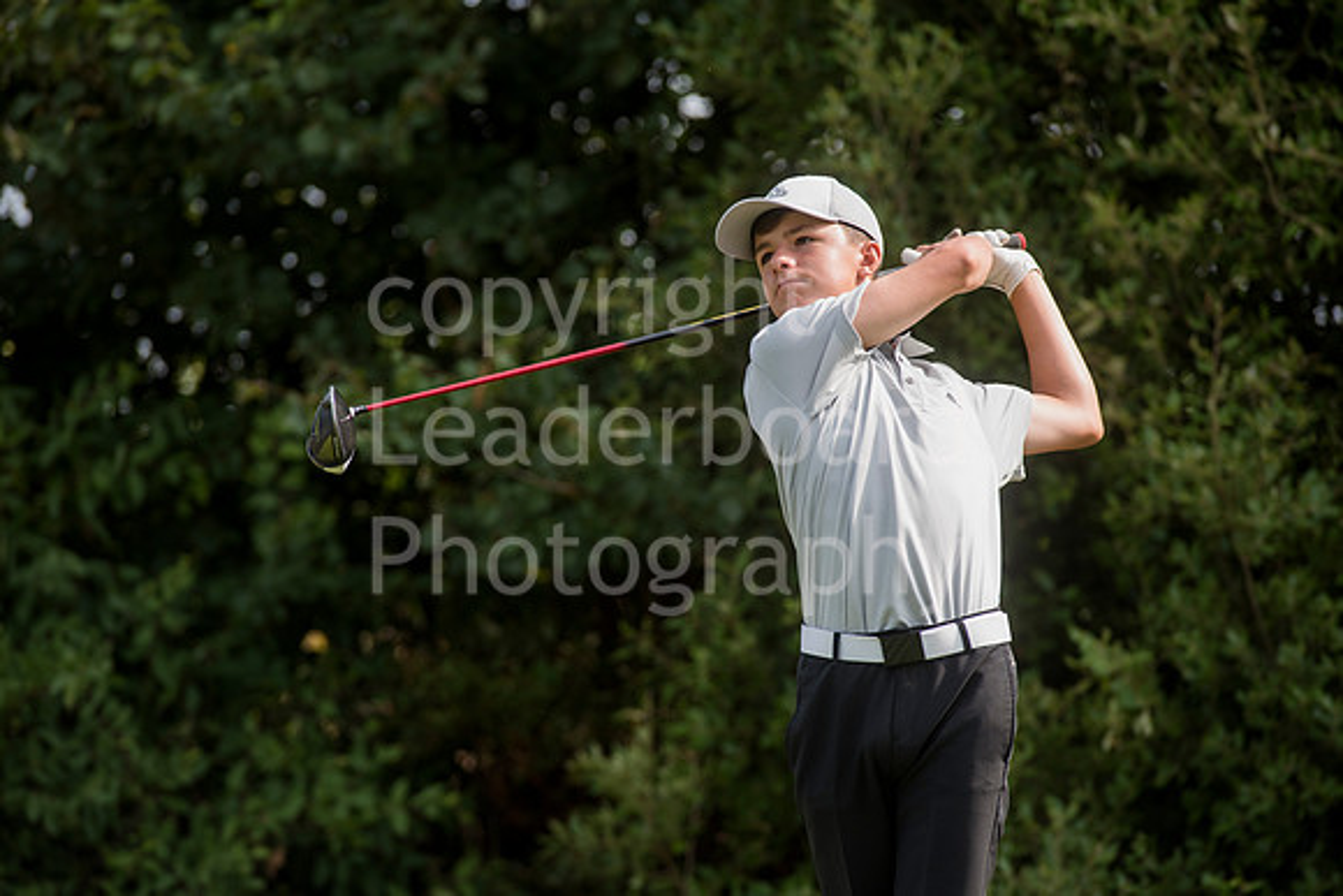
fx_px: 11194
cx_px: 672
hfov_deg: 6.9
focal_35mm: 300
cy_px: 448
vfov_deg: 4.6
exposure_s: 1/1000
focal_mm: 300
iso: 400
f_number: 5.6
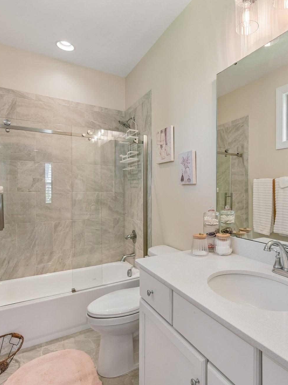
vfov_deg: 79.0
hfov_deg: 62.1
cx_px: 189
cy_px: 191
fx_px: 233
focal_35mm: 21
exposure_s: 1/15
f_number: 11
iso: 200
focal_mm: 14
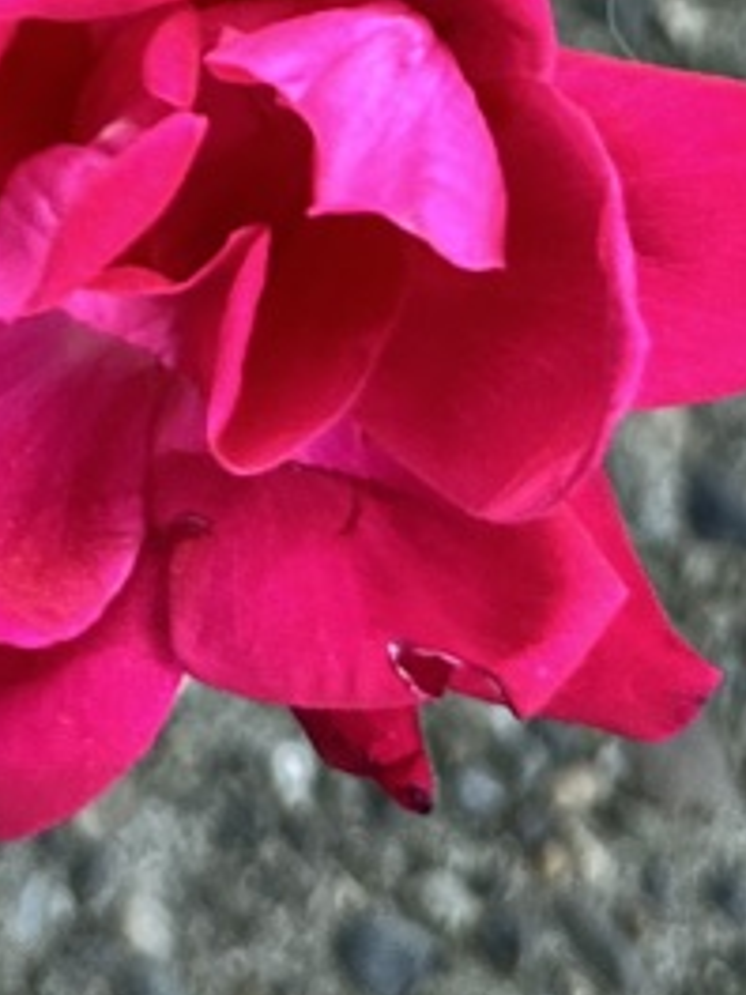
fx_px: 3132
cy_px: -1059
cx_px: 347
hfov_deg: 13.6
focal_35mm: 109
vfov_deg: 14.6
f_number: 1.78
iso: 200
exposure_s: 1/121
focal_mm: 6.86
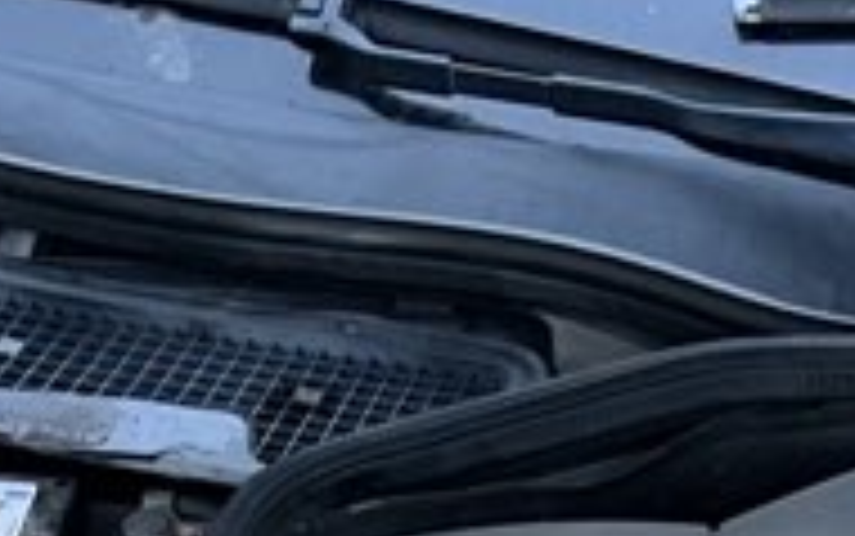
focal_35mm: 145
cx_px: 1098
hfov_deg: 13.9
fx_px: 3381
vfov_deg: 7.7
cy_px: 1667
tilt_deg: -47.1
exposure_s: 1/33
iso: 400
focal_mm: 5.7
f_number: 1.5
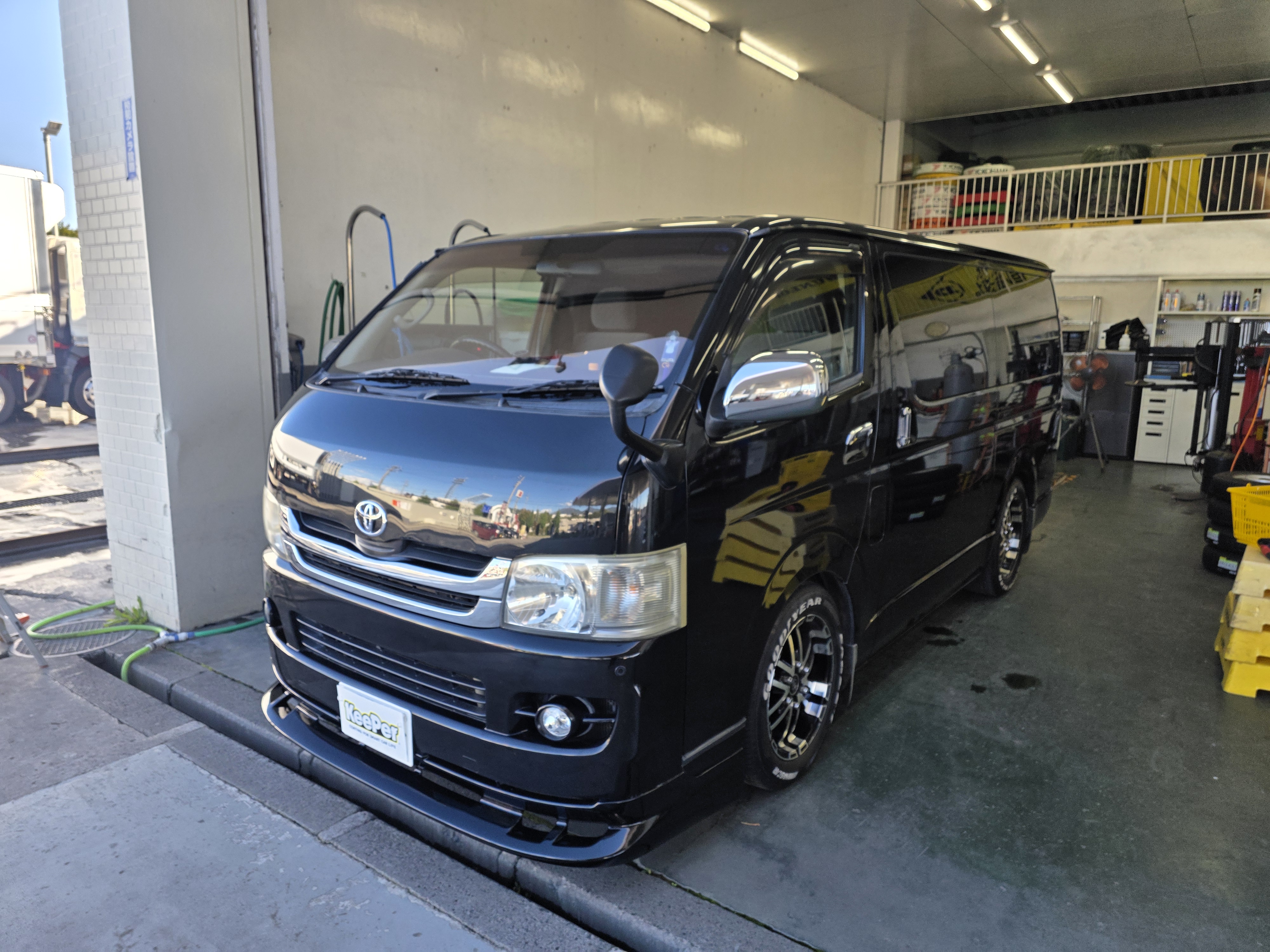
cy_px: 476
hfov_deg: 73.9
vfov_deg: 58.9
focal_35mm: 23
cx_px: 635
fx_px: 844
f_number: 1.7
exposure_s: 1/359
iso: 50
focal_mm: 6.3
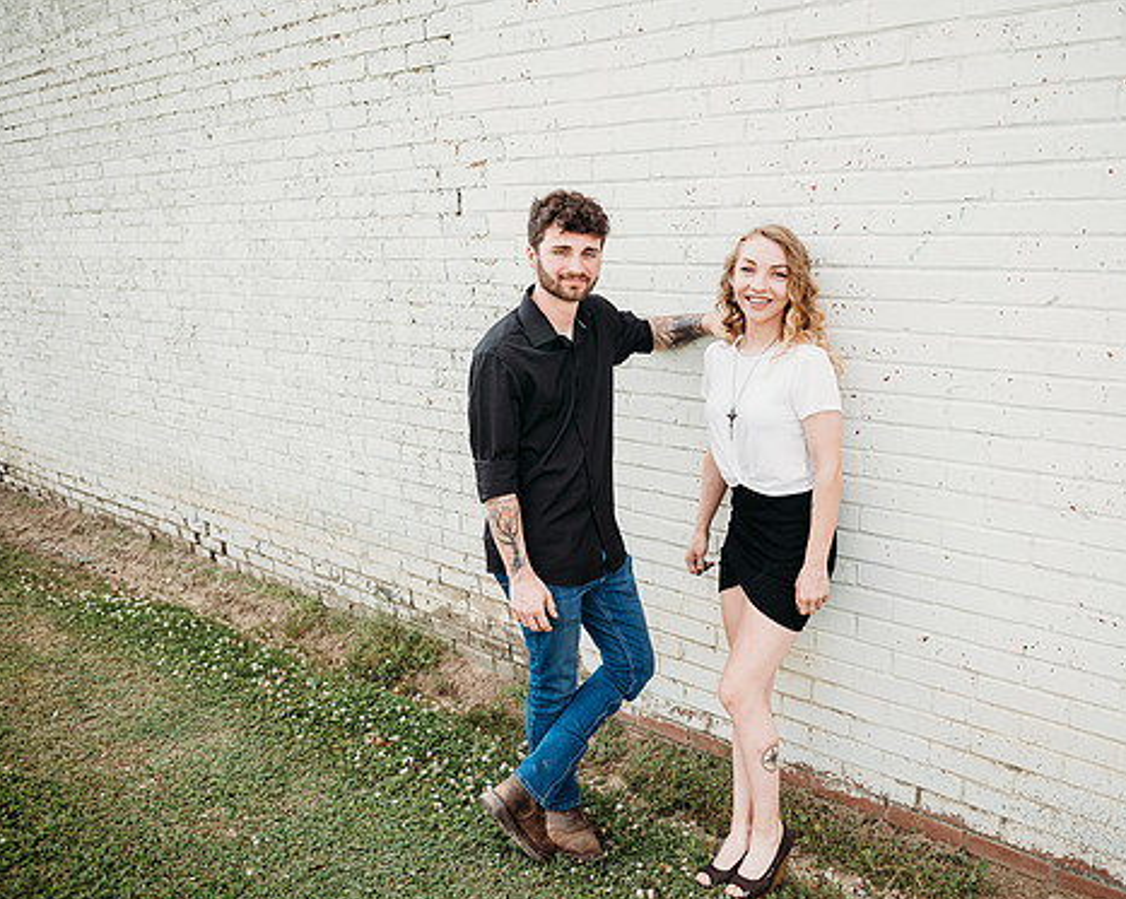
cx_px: 651
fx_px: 933
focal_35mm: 28
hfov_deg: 61.9
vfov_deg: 51.5
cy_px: 464
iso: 100
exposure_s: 1/640
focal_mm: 24
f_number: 2.8
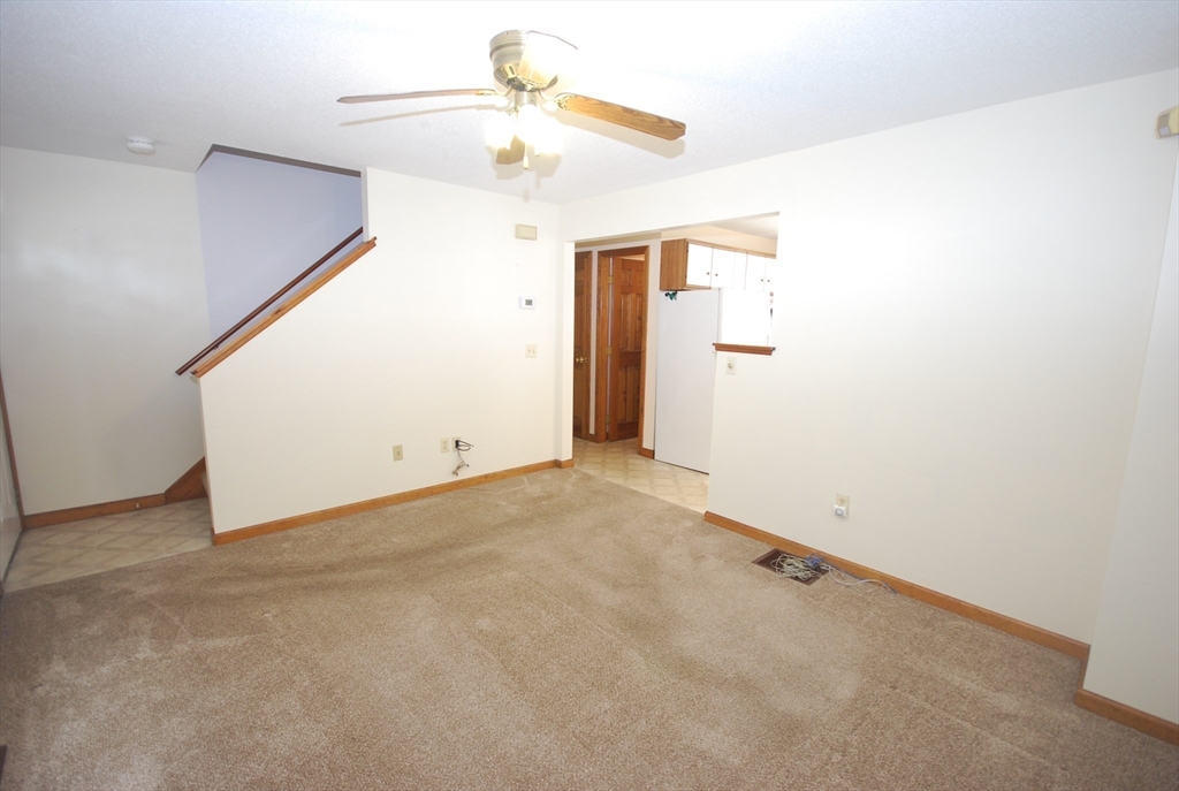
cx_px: 590
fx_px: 492
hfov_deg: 100.3
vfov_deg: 77.6
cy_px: 396
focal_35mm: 15
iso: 400
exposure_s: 1/20
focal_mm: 10
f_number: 4
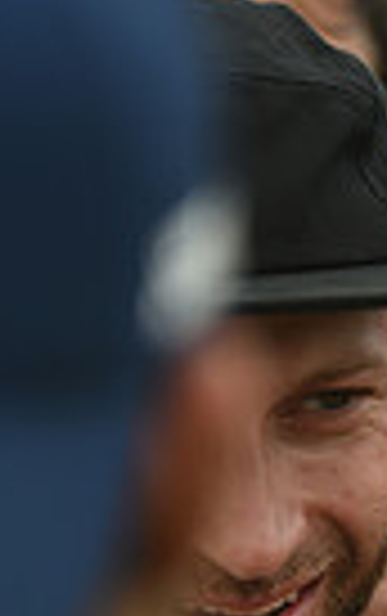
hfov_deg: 1.5
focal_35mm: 862
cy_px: 596
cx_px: 778
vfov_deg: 2.4
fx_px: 14501
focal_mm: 200
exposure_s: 1/2500
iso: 320
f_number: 2.8
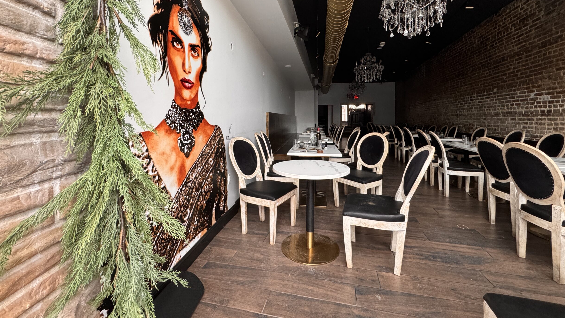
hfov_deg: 99.4
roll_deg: +0.3
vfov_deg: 66.1
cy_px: 119
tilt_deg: -0.4
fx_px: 240
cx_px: 282
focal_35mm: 16
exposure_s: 1/99
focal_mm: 2.22
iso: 320
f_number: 2.2
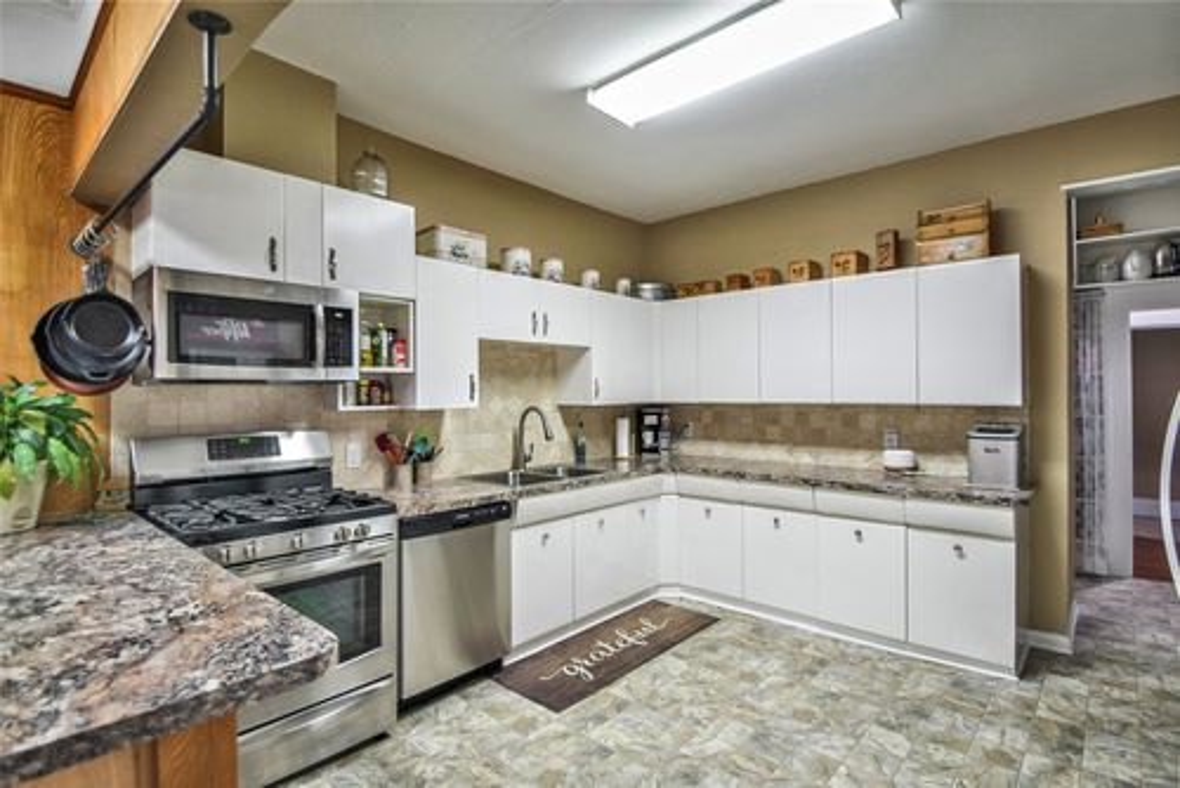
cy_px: 394
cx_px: 590
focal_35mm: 16
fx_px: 541
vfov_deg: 72.1
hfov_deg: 94.9
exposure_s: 1/60
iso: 500
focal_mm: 11
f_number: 3.8
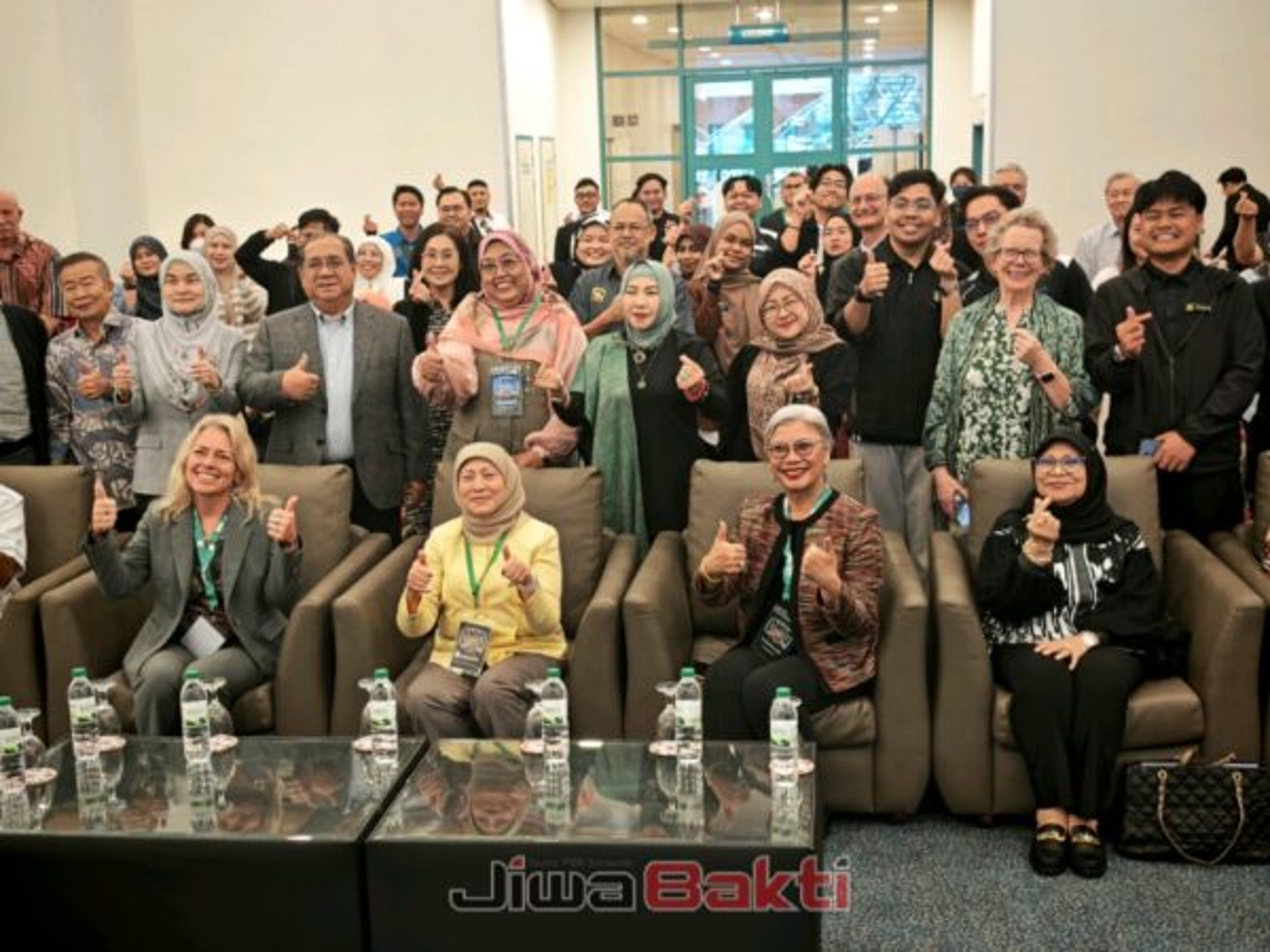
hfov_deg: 42.9
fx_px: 1614
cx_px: 635
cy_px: 476
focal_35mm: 44
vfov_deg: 32.9
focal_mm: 6.83
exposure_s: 1/50
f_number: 2
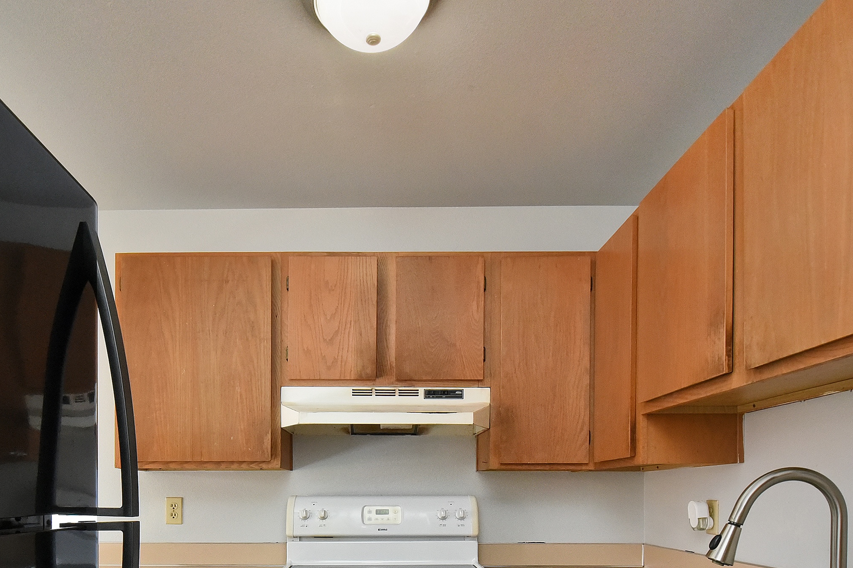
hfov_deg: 71.3
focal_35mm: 25
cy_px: 500
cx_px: 378
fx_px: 592
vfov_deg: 46.7
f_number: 16
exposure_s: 1/60
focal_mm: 14
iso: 6400
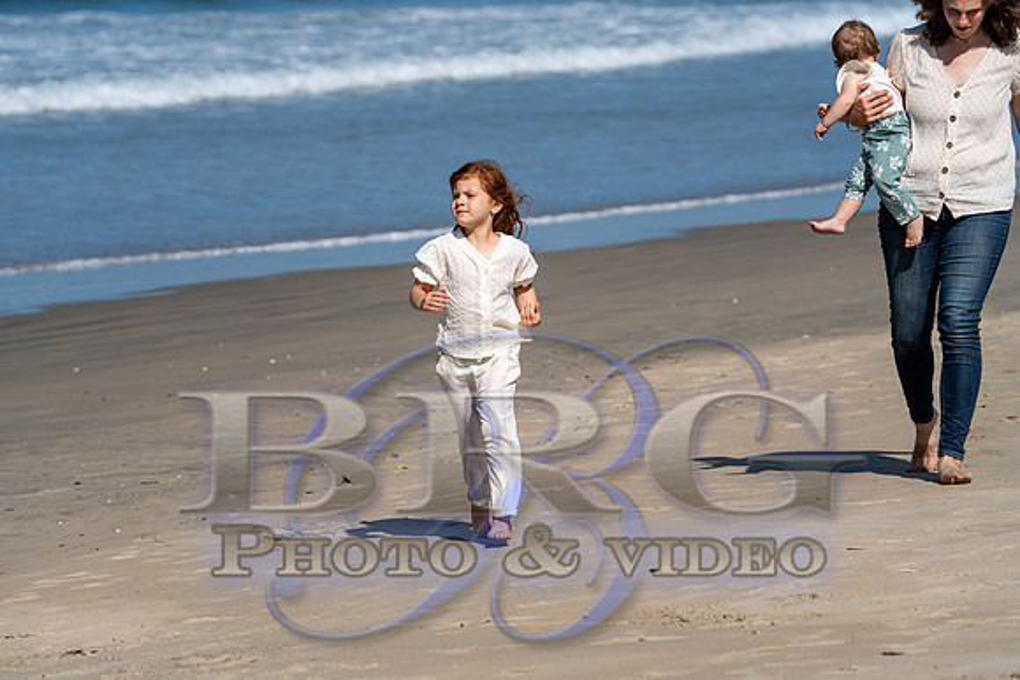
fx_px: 5668
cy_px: 340
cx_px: 510
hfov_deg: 10.3
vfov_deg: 6.9
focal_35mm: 200
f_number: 6.3
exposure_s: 1/1000
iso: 160
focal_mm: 200
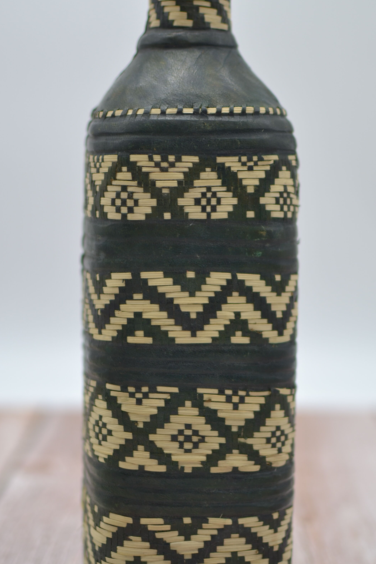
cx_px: 196
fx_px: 1202
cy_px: 268
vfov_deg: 26.4
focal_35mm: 77
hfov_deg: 17.8
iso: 100
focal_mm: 35
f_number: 1.8
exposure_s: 1/400
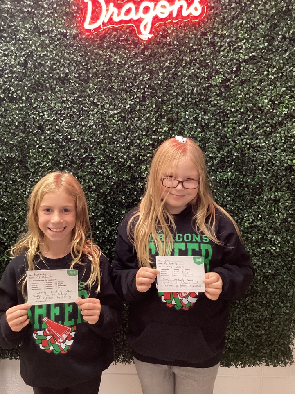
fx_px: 375
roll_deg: +0.7
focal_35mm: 33
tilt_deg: -10.2
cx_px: 145
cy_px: 190
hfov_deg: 42.9
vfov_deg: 55.4
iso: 320
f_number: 2.4
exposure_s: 1/40
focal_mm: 3.3
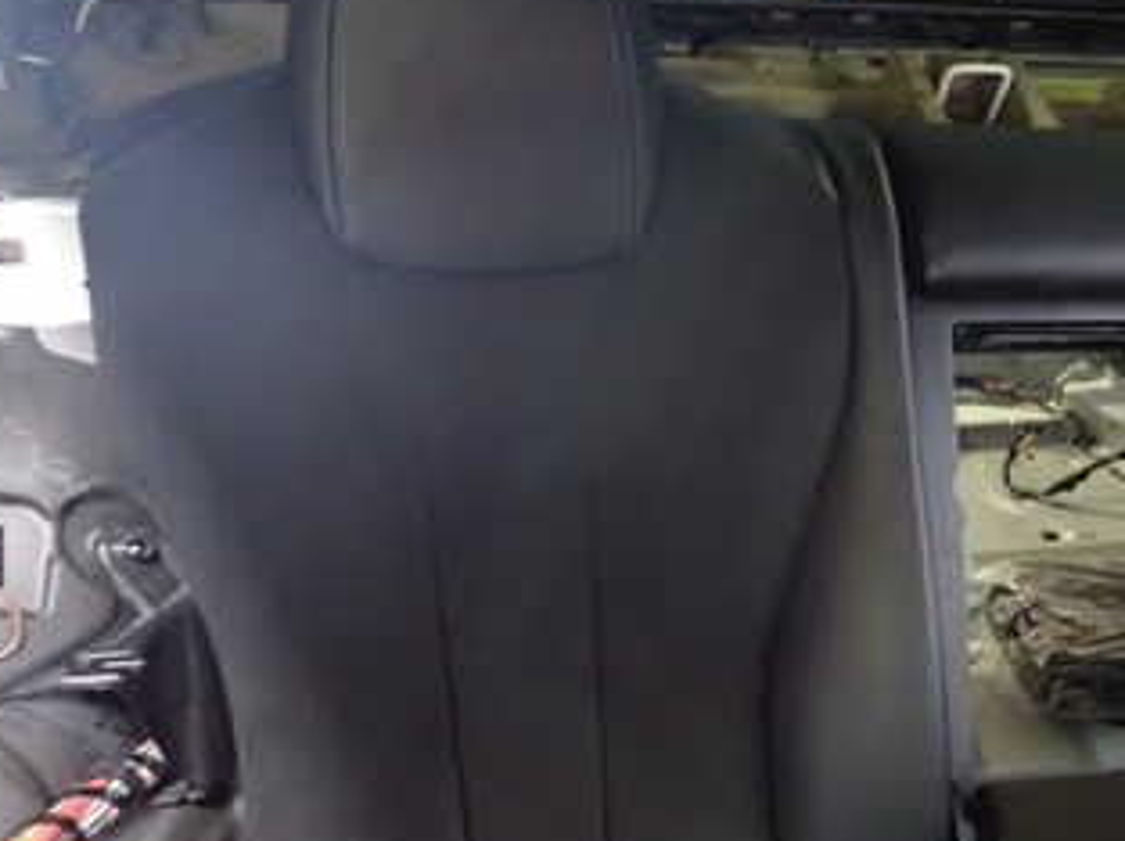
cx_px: 1024
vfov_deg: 30.0
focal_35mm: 48
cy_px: 553
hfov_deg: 37.0
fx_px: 1558
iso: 800
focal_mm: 4.5
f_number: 2
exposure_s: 1/20
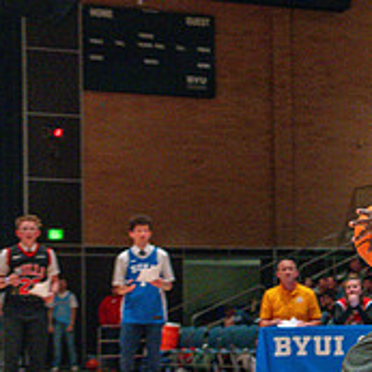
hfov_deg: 11.5
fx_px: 1836
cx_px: 318
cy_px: 190
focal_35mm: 151
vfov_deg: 11.6
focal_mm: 53
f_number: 3.2
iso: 6400
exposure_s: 1/400
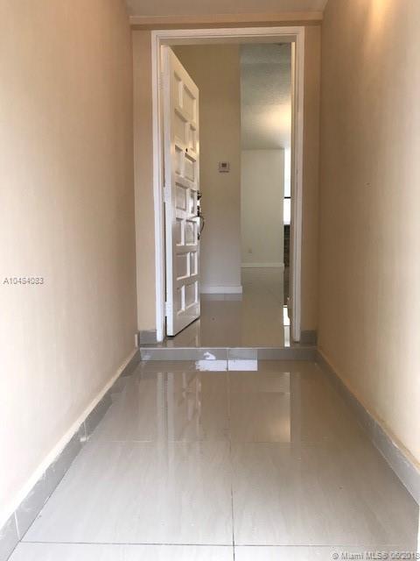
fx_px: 453
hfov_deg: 49.7
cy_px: 280
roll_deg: +1.2
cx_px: 210
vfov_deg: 63.4
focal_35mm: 28
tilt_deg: -3.9
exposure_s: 1/60
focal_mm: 3.99
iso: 25
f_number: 1.8
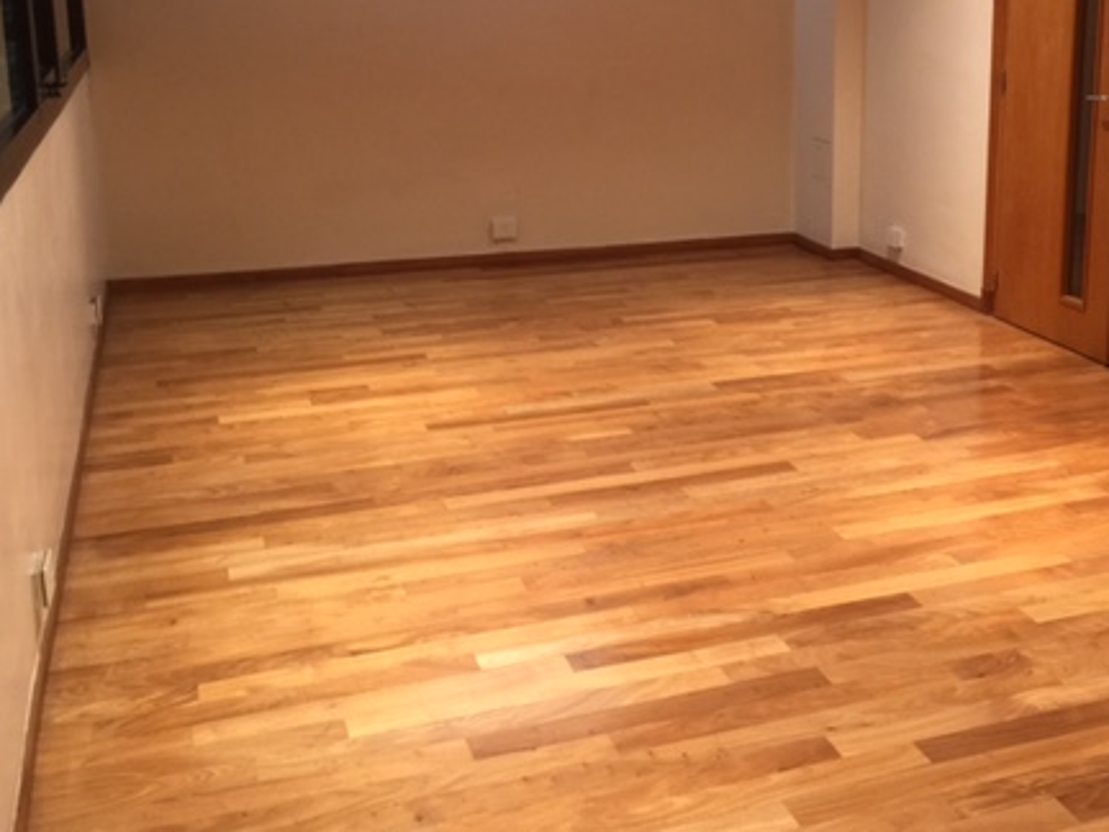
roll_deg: -1.0
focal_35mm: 43
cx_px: 750
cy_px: 254
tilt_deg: -11.4
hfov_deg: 43.2
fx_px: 1378
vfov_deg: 33.2
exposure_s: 1/17
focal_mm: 4.15
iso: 64
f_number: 2.2
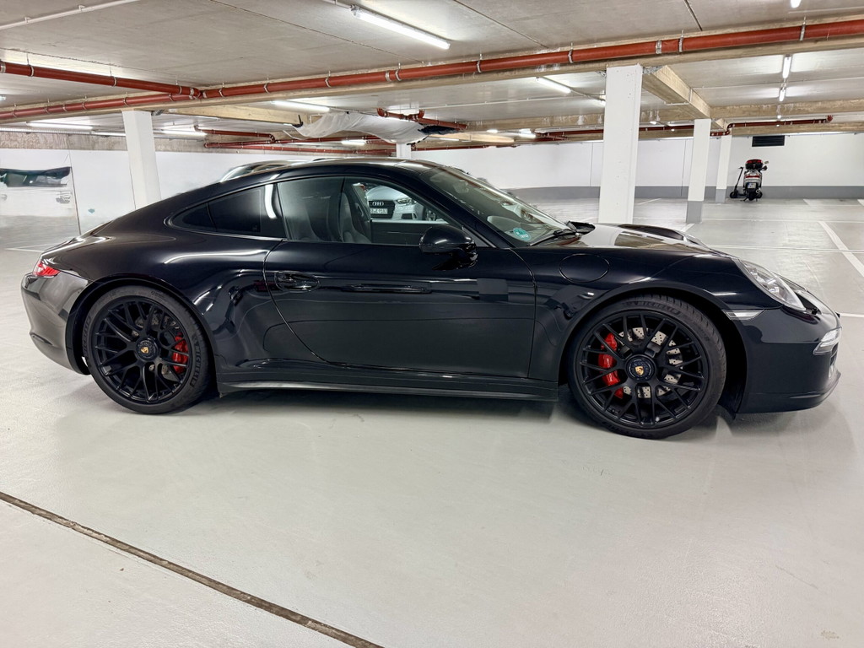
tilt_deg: -14.4
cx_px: 432
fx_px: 599
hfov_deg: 71.6
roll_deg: +0.9
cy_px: 324
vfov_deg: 56.8
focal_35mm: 24
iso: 320
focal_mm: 6.76
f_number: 1.78
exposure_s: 1/50
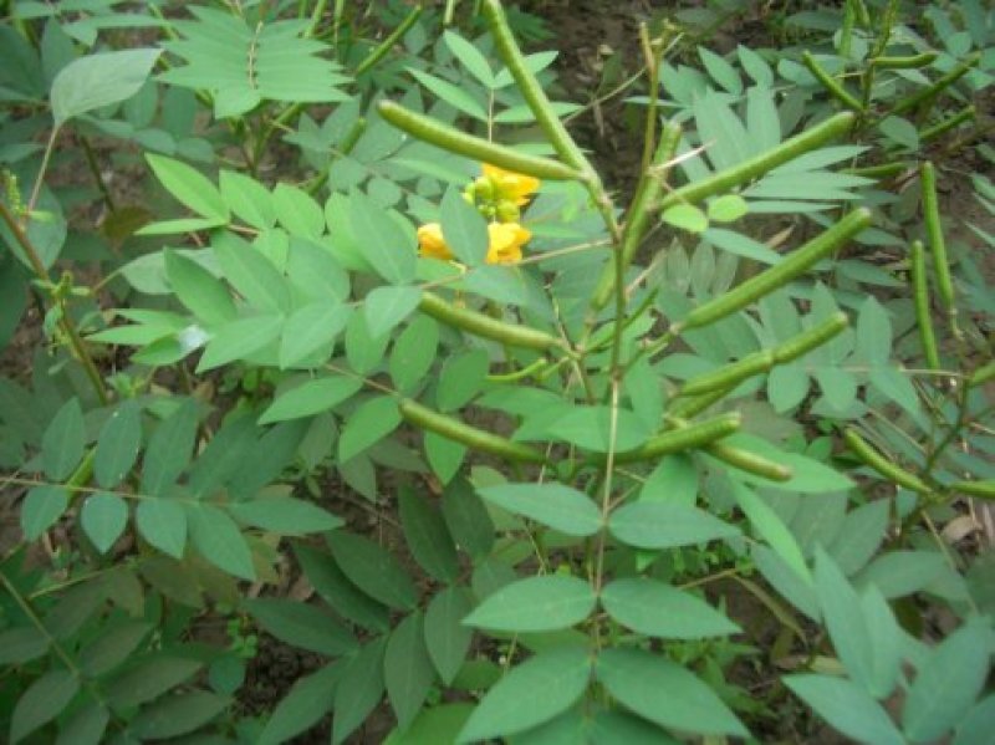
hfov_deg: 52.7
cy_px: 372
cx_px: 498
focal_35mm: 35
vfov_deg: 40.7
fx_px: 1005
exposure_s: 1/100
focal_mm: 5.8
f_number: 2.6
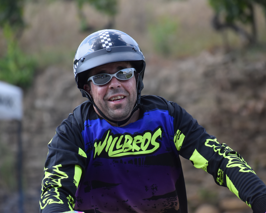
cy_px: 107
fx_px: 2929
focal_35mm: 372
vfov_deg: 4.2
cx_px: 138
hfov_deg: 5.2
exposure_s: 1/1000
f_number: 5.6
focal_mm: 220
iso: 800
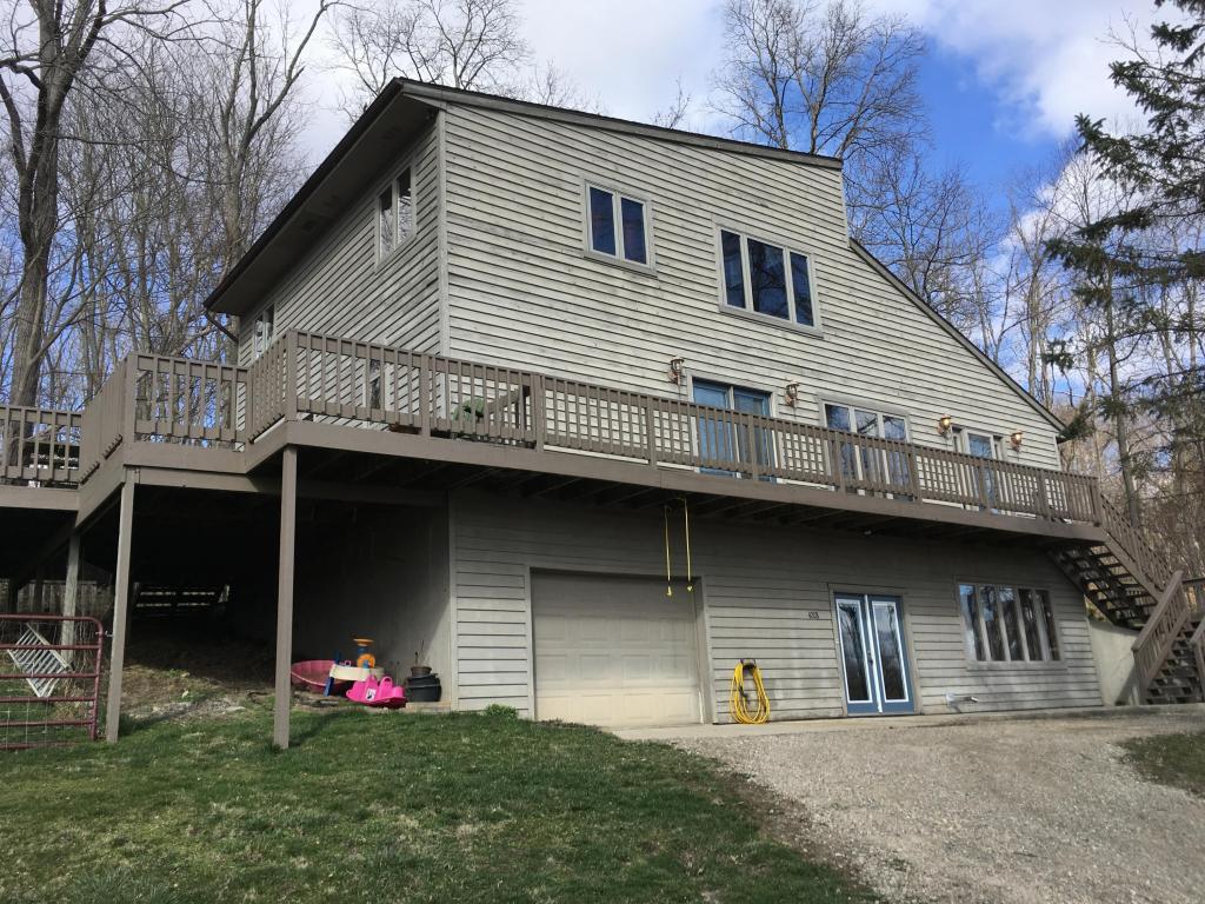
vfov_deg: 48.2
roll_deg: +2.6
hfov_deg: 61.7
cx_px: 602
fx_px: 1010
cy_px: 452
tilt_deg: +16.5
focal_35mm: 29
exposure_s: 1/793
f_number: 2.2
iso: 25
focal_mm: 4.15
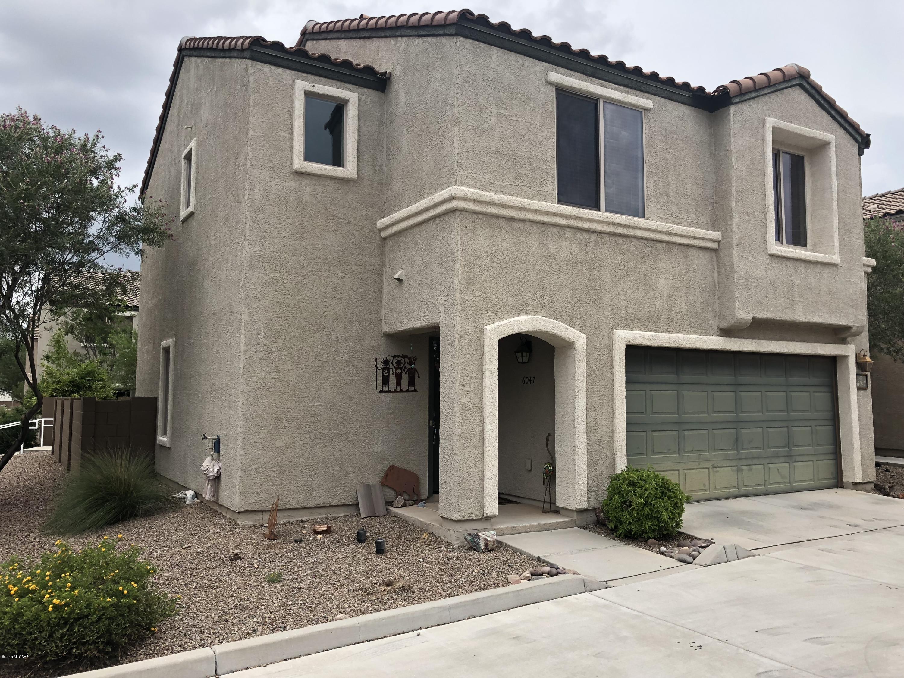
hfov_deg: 63.4
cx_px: 452
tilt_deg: +4.6
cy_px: 339
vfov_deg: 49.7
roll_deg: +0.4
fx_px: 731
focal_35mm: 28
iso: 20
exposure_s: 1/592
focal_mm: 4
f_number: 1.8
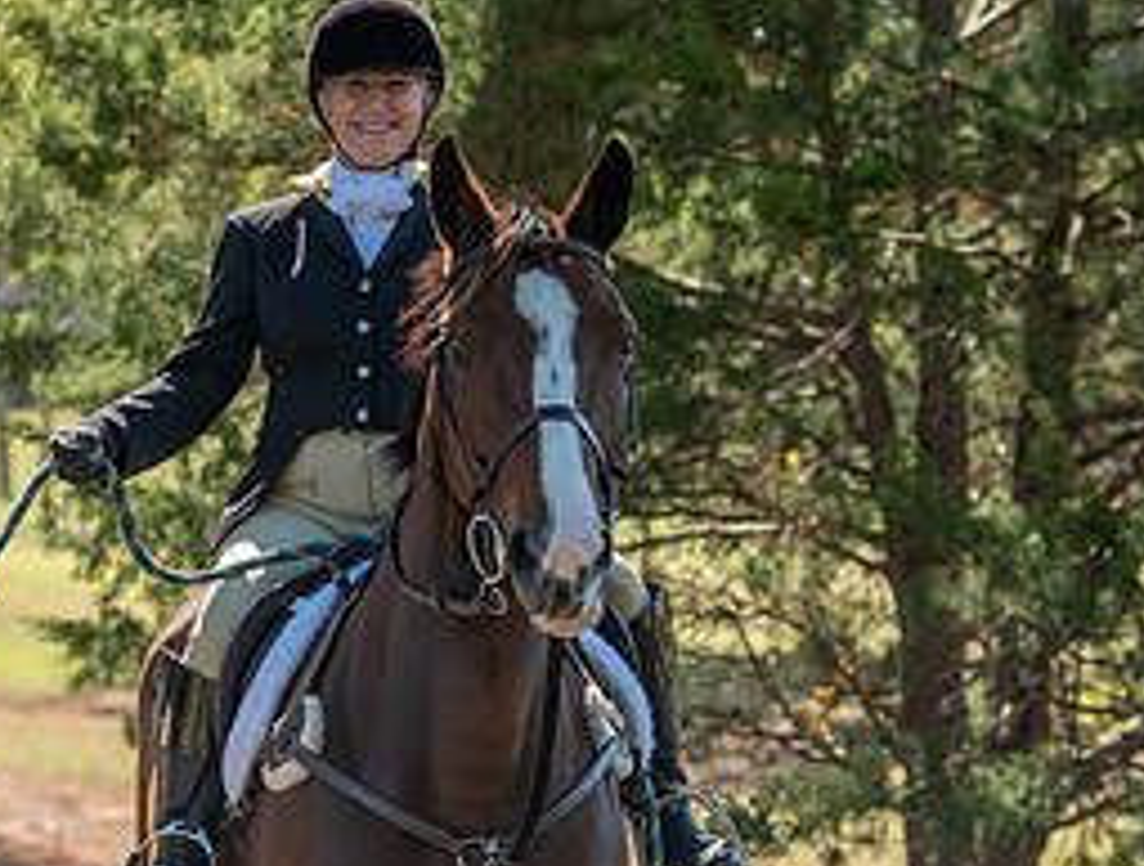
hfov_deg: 7.1
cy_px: 803
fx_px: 9218
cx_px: 199
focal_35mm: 278
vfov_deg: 5.4
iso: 280
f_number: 4
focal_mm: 112
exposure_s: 1/320
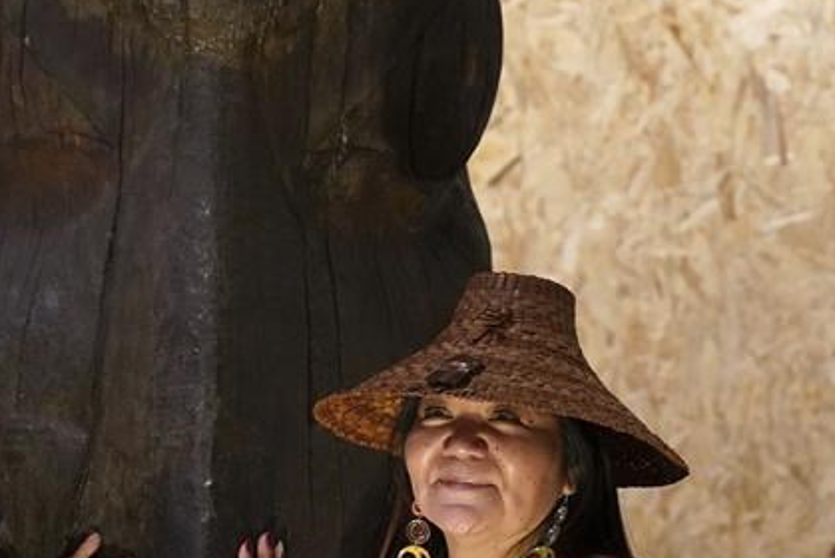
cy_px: 623
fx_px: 3969
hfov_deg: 12.0
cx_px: 424
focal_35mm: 171
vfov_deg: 8.0
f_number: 3.5
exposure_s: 1/80
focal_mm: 70
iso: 5000
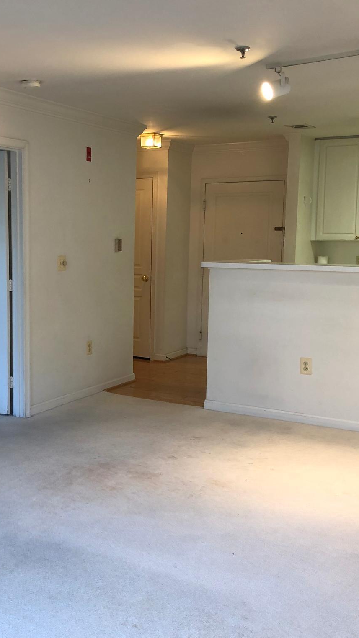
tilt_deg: -9.4
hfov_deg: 28.6
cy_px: 319
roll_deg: -0.3
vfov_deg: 49.4
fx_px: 694
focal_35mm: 41
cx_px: 95
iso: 40
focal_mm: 4
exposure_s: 1/24
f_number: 1.8
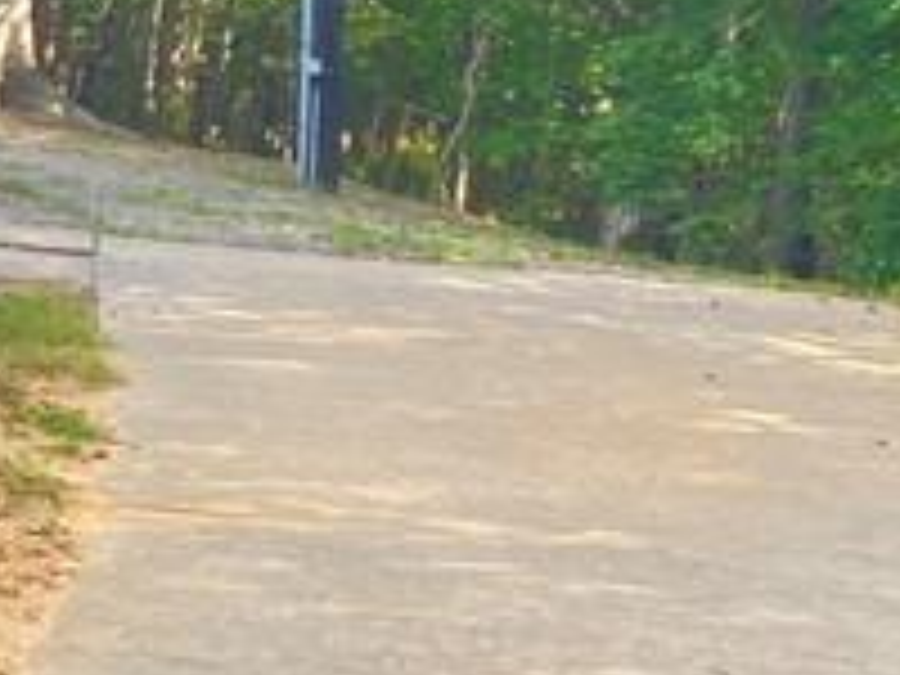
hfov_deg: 12.6
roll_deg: +0.2
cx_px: -1035
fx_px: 3458
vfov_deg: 11.0
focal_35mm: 133
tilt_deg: -1.4
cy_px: -27
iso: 32
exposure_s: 1/124
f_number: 1.8
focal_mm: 4.25
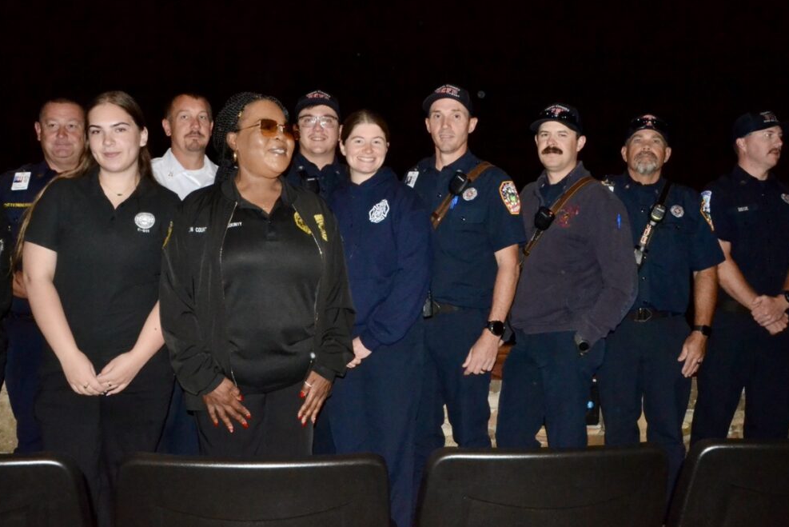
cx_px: 404
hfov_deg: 65.4
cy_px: 267
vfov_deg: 46.4
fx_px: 614
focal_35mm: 28
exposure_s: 1/60
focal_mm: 18
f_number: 22
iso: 3200
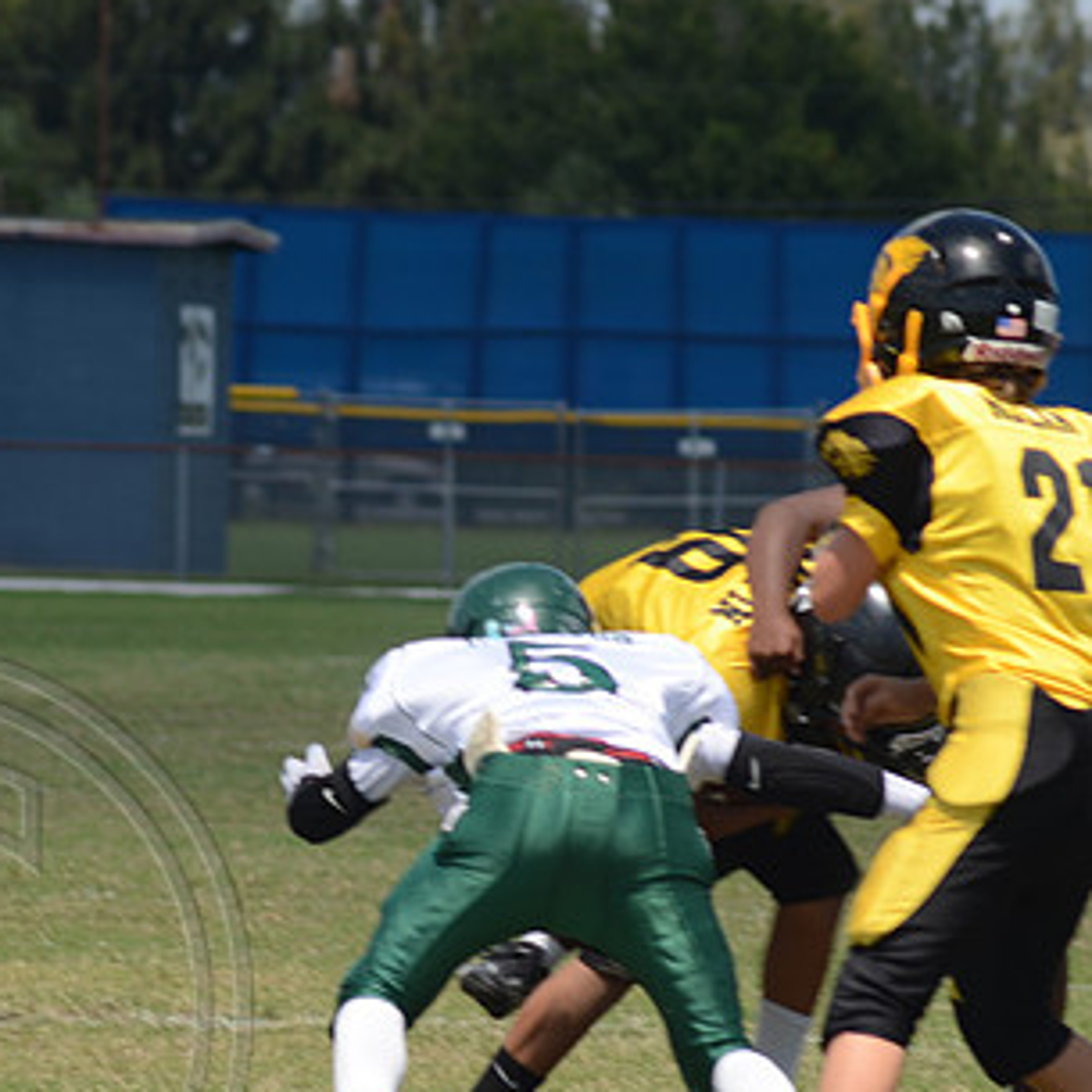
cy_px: 655
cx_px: 530
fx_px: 17274
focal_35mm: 484
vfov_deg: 3.6
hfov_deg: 3.6
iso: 200
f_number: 8
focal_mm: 200
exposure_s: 1/500
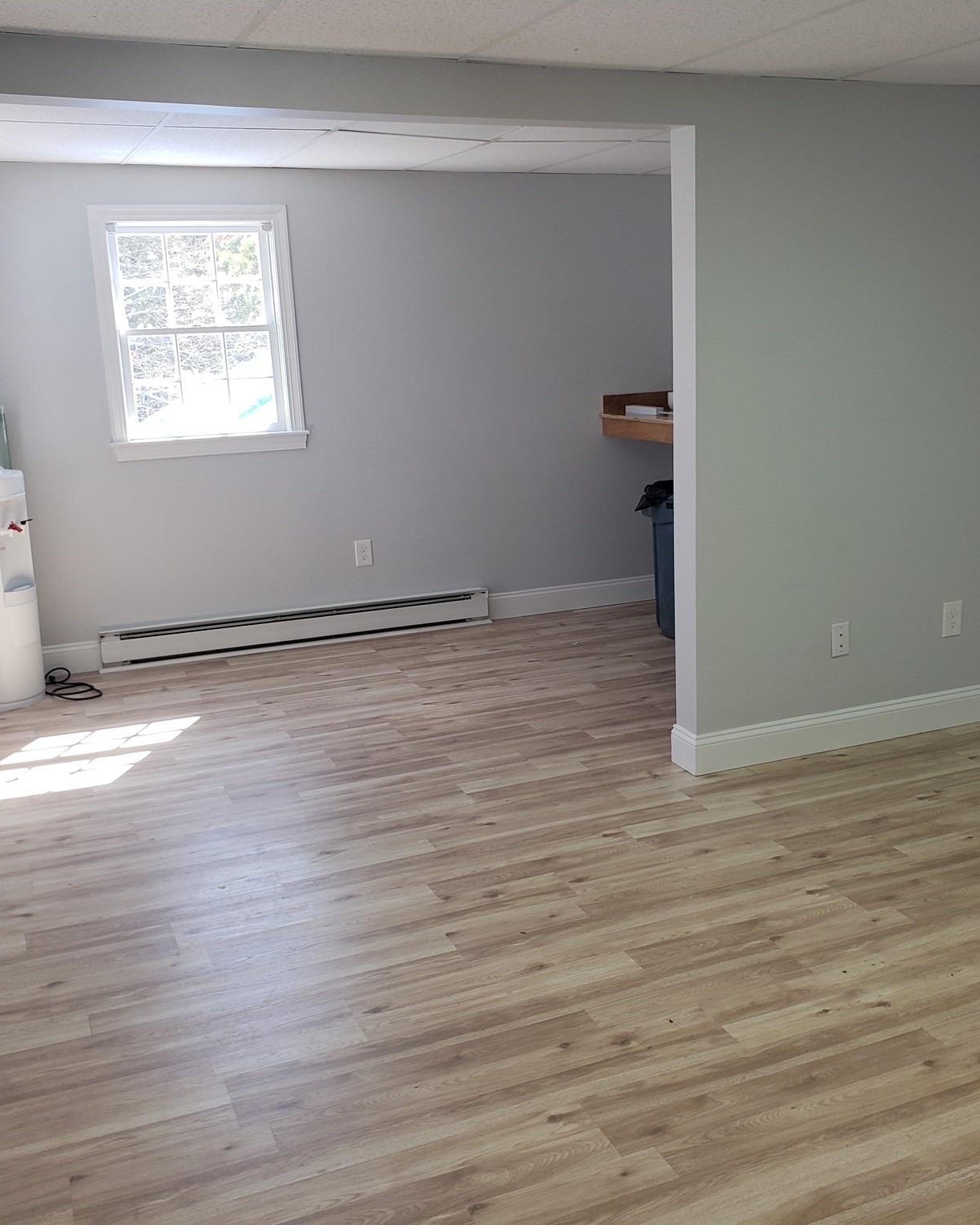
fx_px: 1233
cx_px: 545
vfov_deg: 52.8
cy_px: 610
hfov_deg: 43.3
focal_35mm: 34
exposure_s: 1/120
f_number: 2.4
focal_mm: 4.3
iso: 64
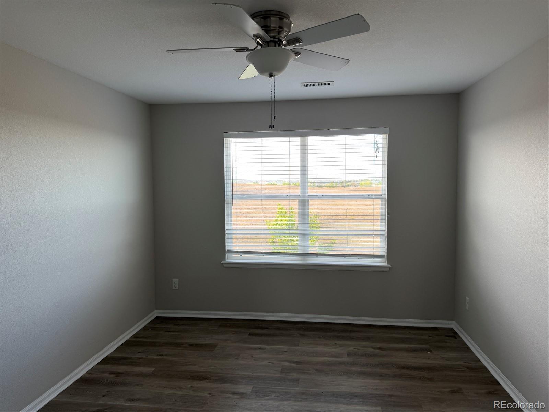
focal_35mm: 24
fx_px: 381
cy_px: 206
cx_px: 274
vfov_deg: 56.8
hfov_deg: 71.6
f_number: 1.78
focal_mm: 6.76
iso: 64
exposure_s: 1/121
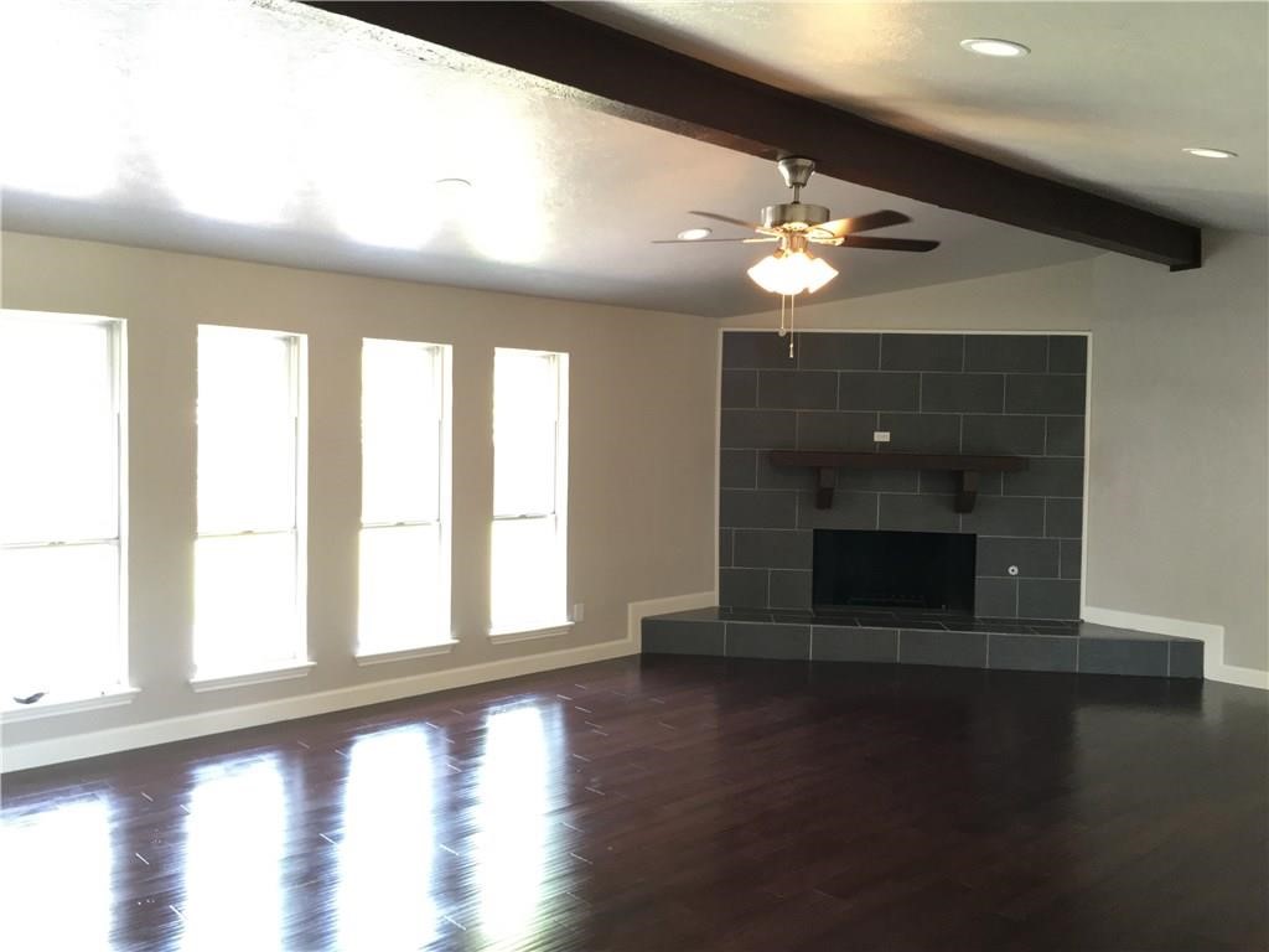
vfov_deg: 48.2
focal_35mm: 29
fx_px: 1063
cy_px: 476
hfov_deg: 61.7
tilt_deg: -1.5
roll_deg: -0.7
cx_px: 634
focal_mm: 4.15
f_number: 2.2
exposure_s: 1/30
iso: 160
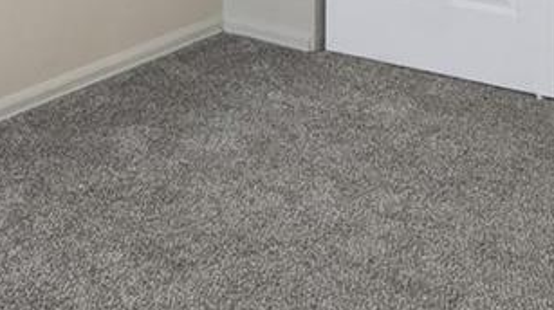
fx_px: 1203
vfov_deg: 12.6
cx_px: 337
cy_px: -342
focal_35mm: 82
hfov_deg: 25.9
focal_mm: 10
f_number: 9
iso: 640
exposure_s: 1/50
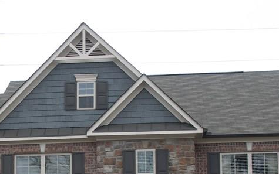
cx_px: 66
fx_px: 730
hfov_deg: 21.4
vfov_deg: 13.3
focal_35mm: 96
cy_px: 211
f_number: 4.5
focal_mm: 10.9
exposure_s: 1/125
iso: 50
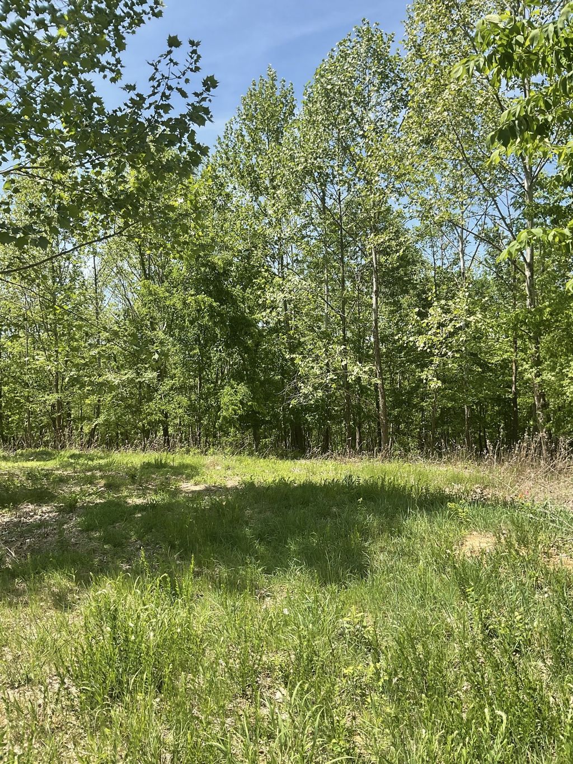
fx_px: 640
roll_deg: +0.9
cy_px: 382
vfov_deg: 61.7
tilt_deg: +0.5
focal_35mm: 29
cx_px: 286
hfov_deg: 48.2
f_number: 1.8
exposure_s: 1/829
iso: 16
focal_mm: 3
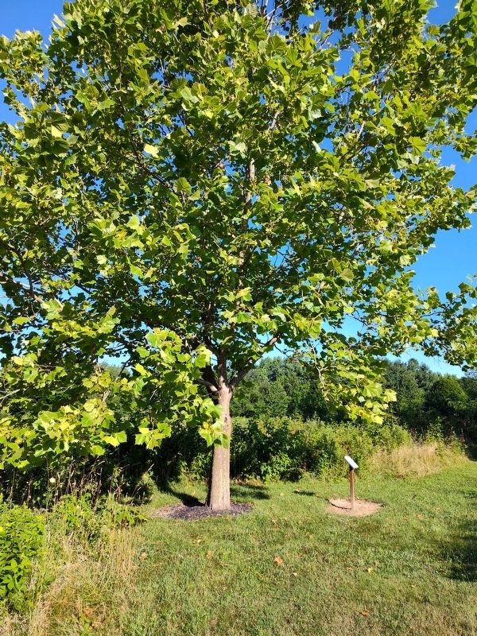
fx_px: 423
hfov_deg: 58.9
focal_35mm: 23
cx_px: 238
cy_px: 318
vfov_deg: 73.9
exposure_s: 1/810
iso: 100
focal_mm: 5.56
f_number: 1.8
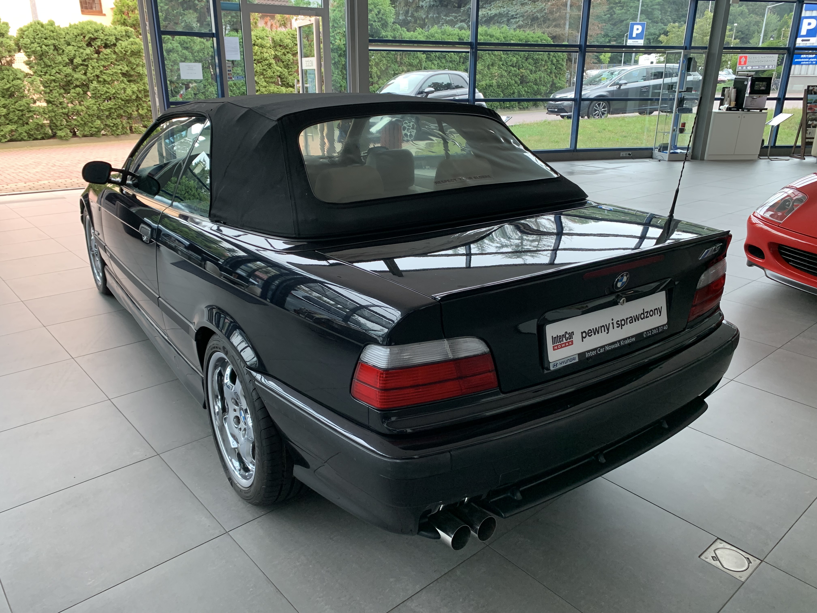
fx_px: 614
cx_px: 408
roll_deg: -0.2
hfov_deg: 67.3
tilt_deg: -19.9
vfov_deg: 53.1
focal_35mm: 26
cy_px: 306
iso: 100
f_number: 1.8
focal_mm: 4.25
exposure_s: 1/83
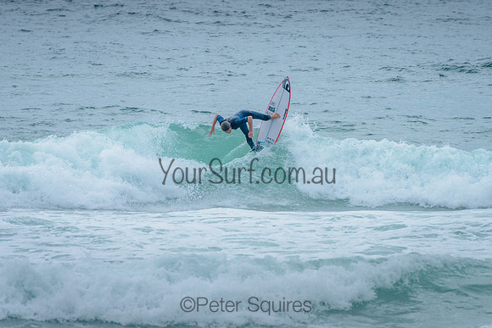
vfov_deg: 2.8
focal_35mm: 490
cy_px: 127
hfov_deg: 4.2
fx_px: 6700
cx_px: 247
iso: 500
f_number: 8
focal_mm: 400
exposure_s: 1/1600
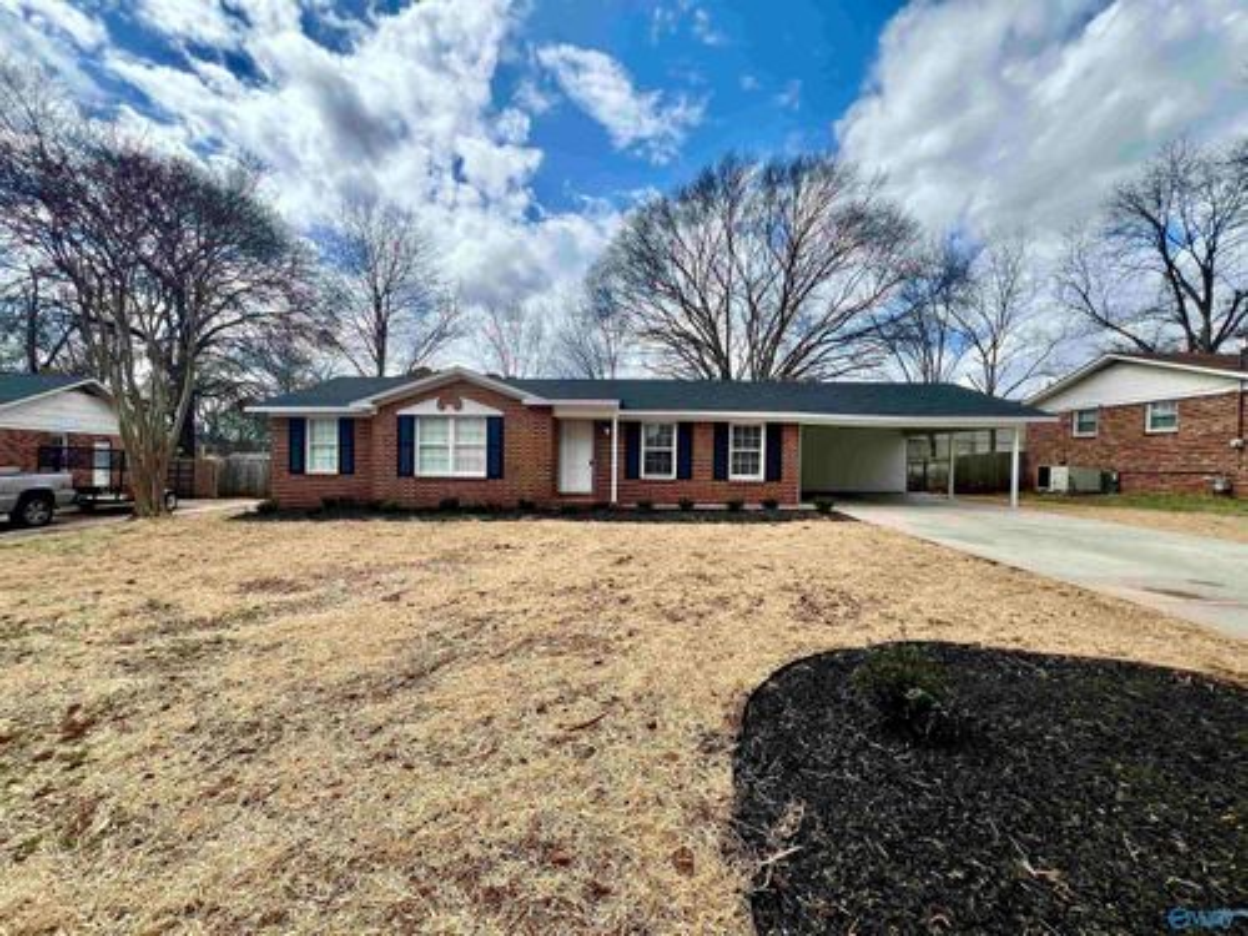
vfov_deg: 89.9
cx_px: 624
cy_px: 468
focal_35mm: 13
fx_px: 469
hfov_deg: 106.2
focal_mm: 1.57
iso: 32
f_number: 1.8
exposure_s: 1/1292
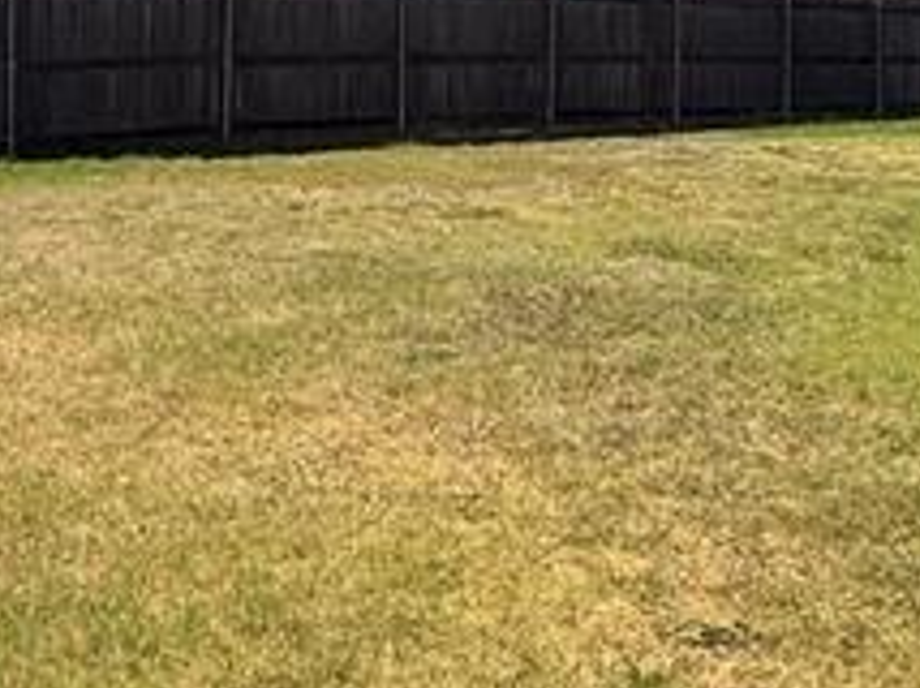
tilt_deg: +0.3
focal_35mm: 67
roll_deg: -2.0
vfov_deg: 21.2
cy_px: 4
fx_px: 1779
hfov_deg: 29.0
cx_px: 430
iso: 50
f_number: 2.2
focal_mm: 2.22
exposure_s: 1/3460
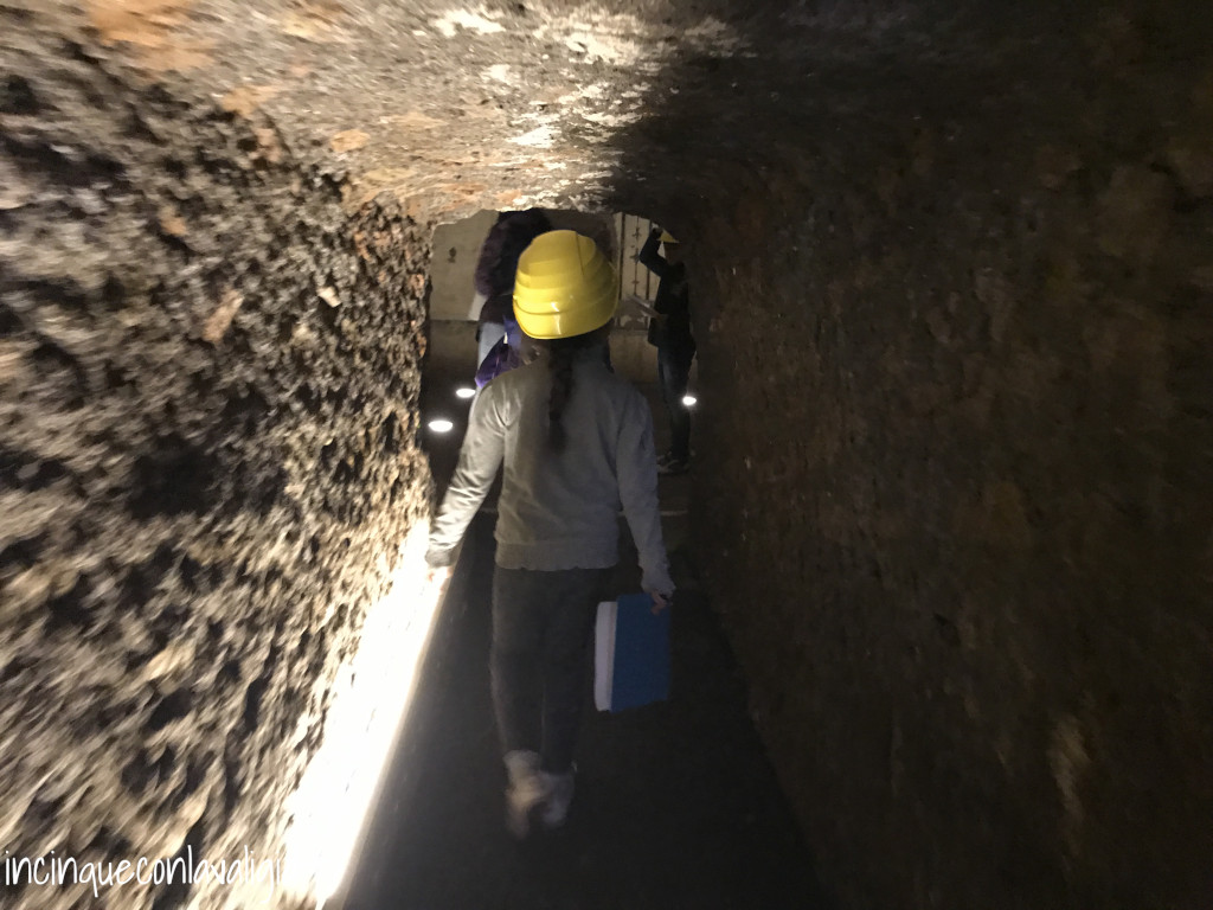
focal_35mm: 28
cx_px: 606
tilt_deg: -6.0
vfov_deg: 49.7
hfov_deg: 63.4
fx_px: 981
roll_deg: -1.6
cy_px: 455
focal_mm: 3.99
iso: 100
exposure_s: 1/4
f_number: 1.8
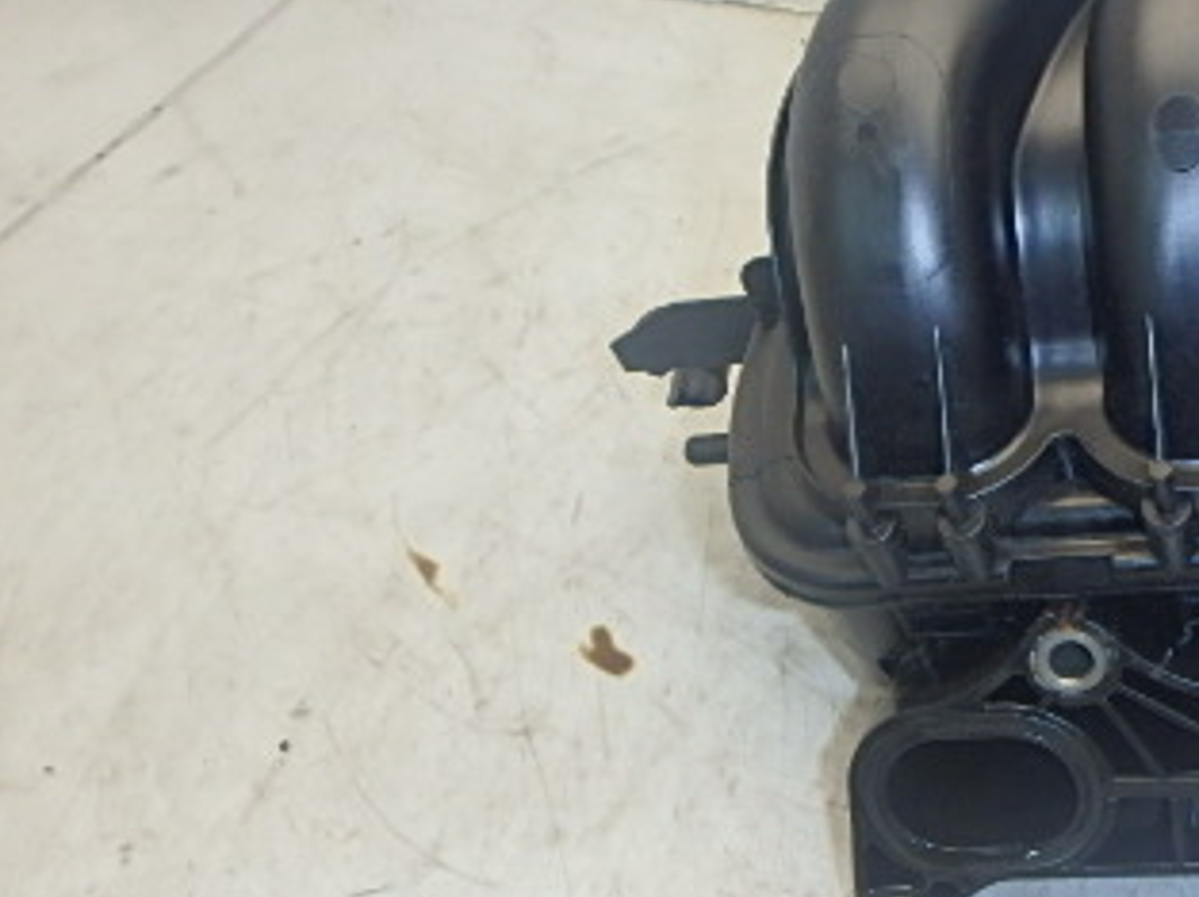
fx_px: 1488
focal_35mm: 43
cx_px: 1122
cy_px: 491
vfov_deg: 33.5
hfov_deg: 40.0
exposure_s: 1/50
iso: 200
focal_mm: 3.7
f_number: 3.5
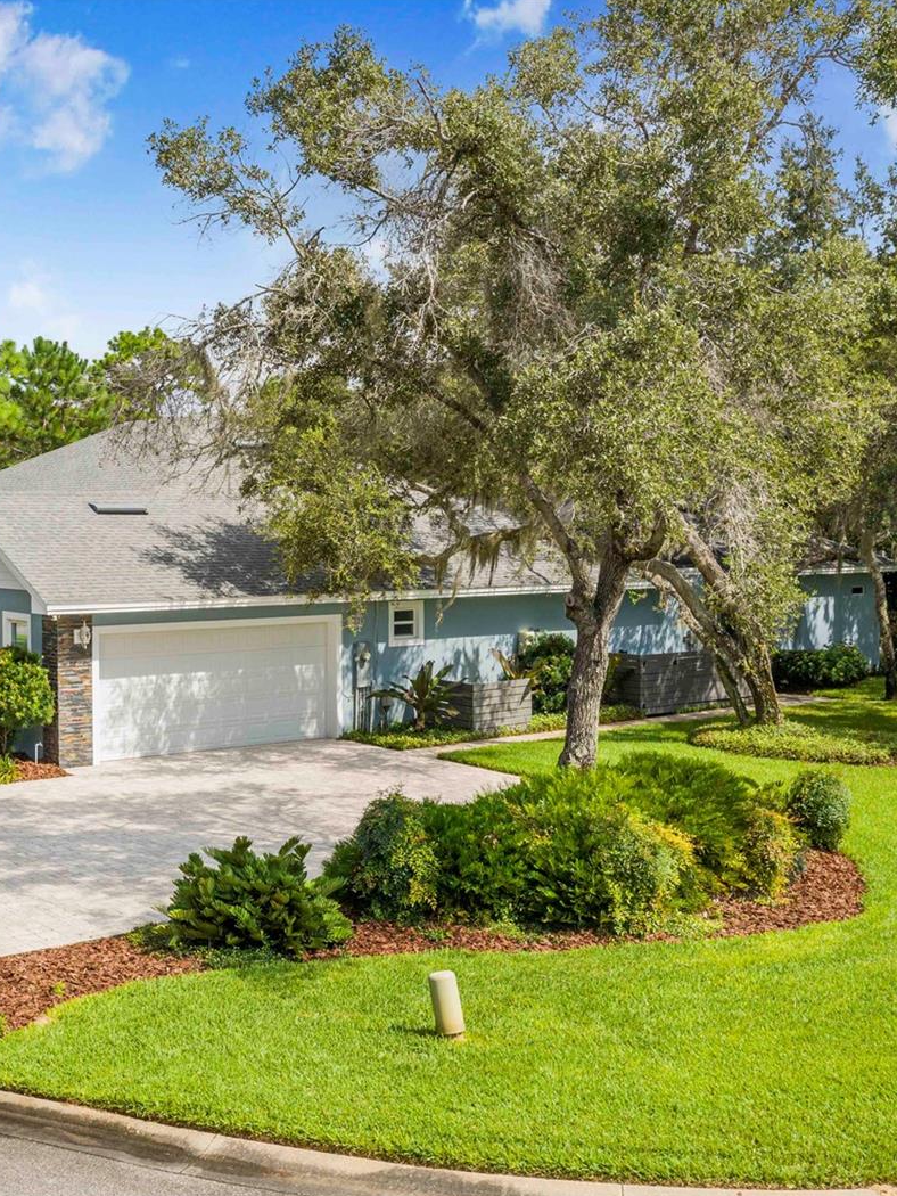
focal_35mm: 41
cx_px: 224
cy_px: 603
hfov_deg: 34.4
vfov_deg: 45.8
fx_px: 1416
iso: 100
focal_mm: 10.26
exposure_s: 1/400
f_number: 5.6
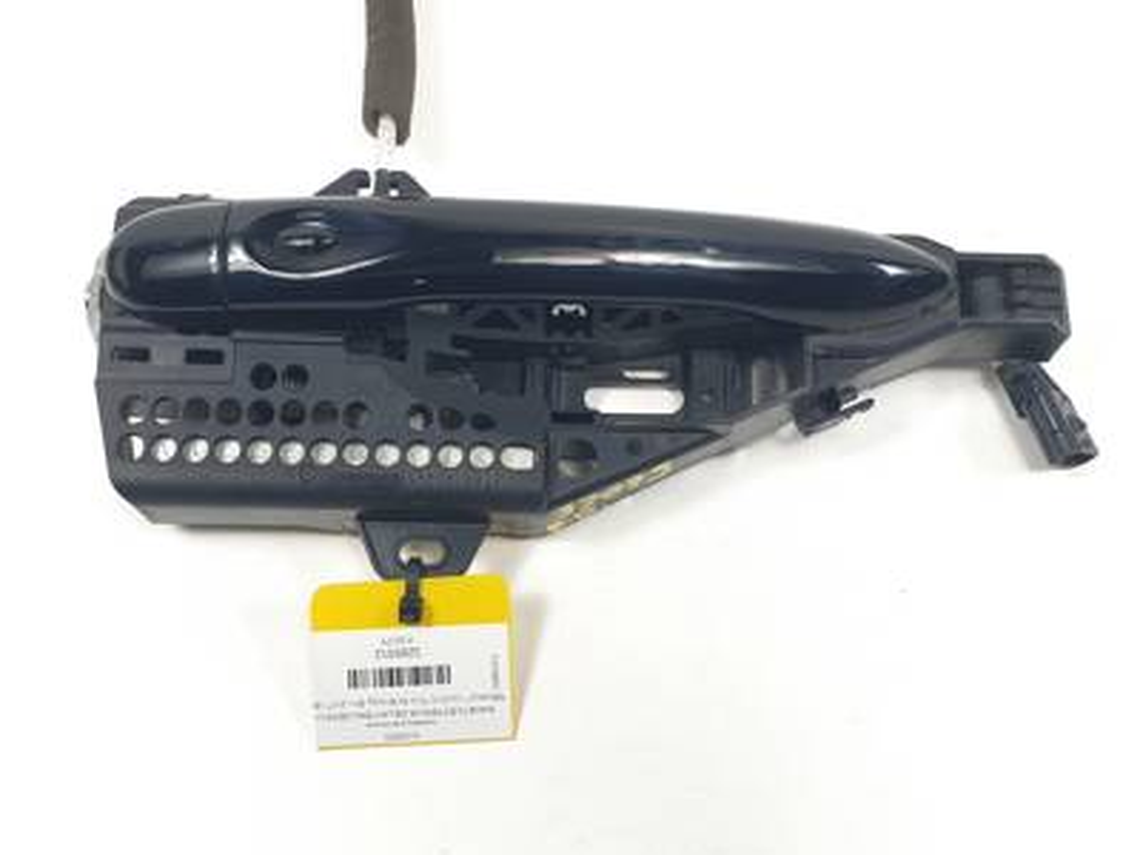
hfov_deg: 67.3
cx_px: 570
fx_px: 856
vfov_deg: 53.1
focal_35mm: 26
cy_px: 428
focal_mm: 4.3
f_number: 2.4
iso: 50
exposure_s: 1/159
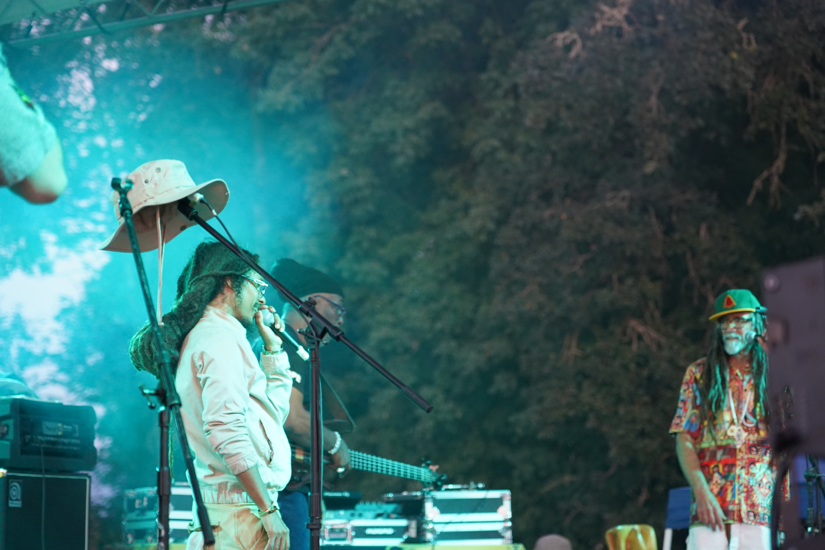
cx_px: 412
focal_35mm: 105
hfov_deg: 19.5
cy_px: 275
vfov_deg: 13.0
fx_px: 2406
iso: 4000
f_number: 4
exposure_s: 1/160
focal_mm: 105
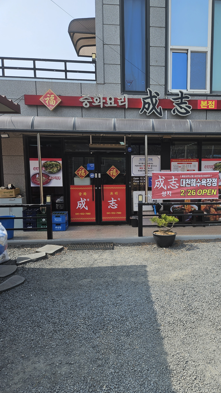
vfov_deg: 71.9
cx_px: 149
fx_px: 271
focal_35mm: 26
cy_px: 199
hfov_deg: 43.7
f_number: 1.8
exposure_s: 1/1276
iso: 25
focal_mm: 5.4
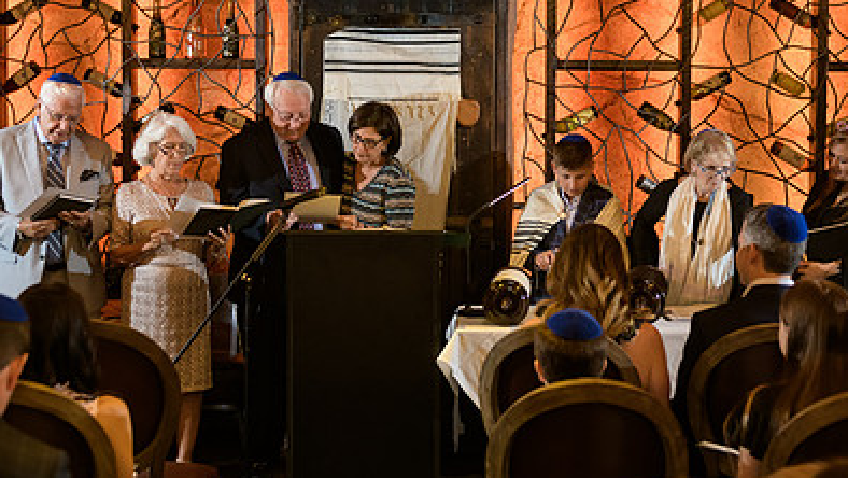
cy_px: 167
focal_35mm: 74
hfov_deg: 28.6
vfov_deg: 16.3
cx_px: 433
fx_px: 1665
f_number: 3.2
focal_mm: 48
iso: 1600
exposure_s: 1/125
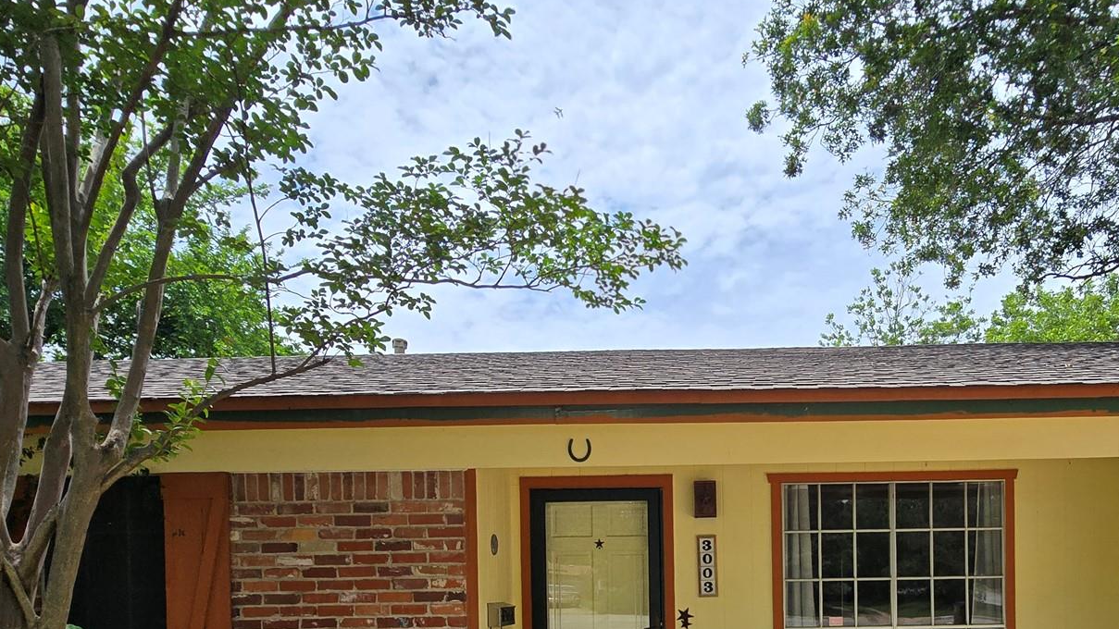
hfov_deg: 75.1
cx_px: 696
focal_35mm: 24
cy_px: 596
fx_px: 712
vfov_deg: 42.6
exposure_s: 1/2198
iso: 50
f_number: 2.2
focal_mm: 2.2
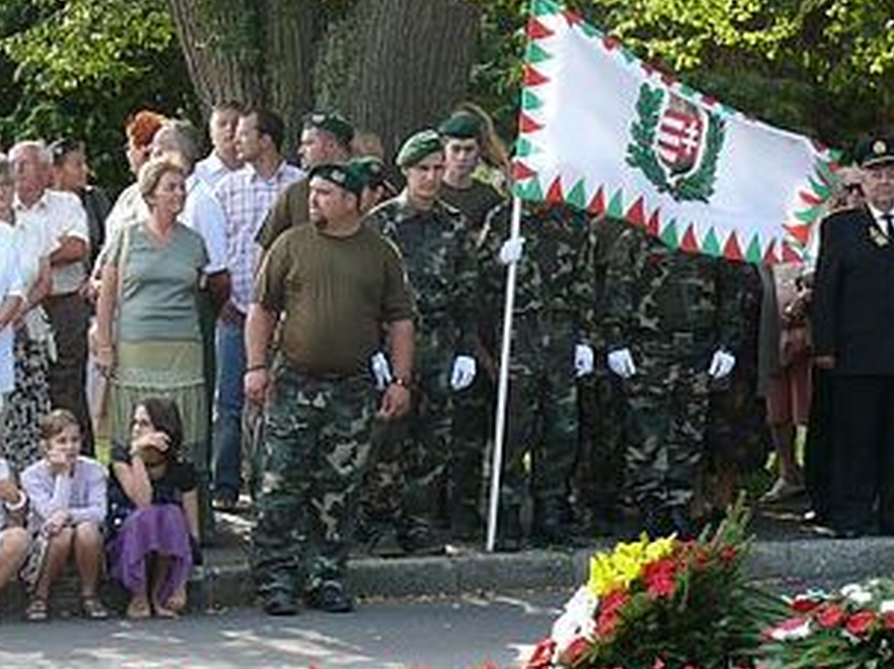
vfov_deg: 7.1
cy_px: 245
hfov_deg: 9.4
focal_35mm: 210
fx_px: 5421
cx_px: 381
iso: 100
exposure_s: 1/125
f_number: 4
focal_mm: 18.7
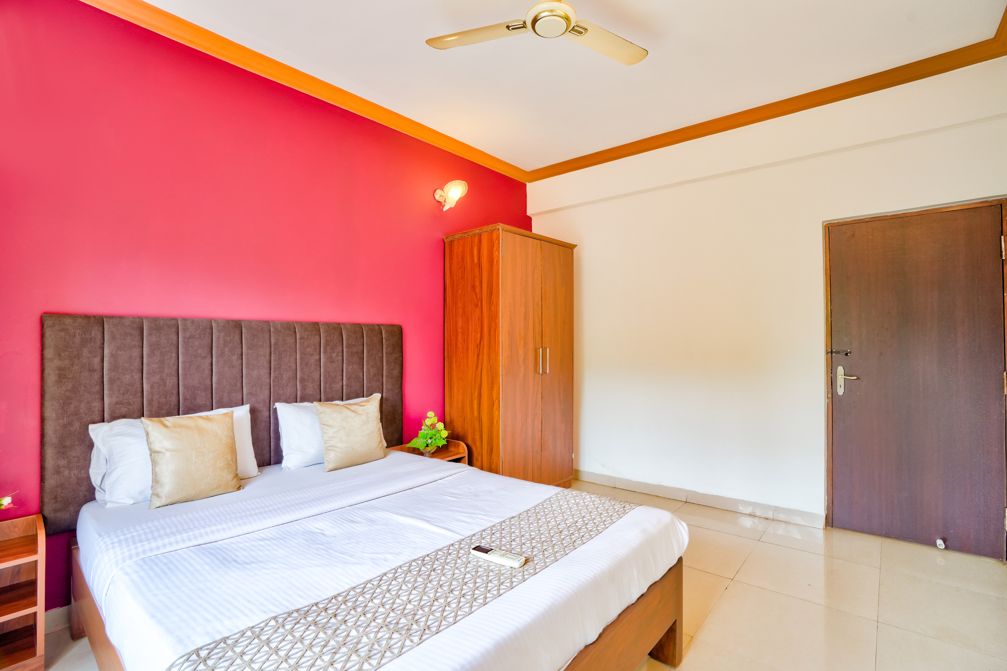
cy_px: 336
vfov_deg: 73.7
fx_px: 448
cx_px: 504
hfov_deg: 96.7
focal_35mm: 16
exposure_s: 1/60
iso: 1000
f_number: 7.1
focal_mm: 16
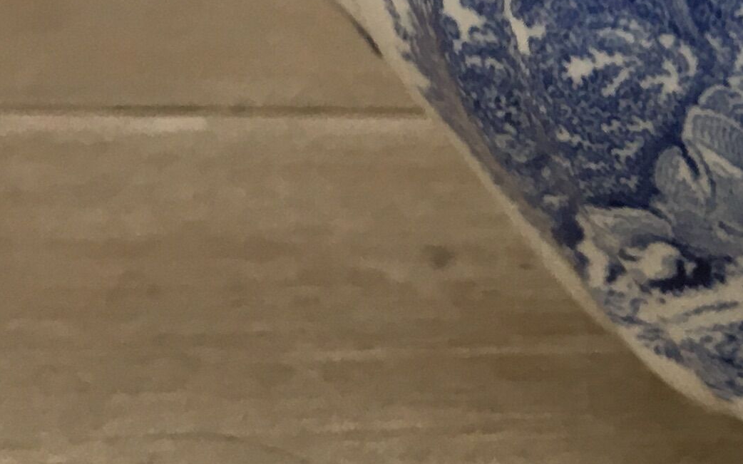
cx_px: 1071
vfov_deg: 10.8
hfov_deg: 16.2
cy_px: -70
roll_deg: -1.3
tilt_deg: -13.4
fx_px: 2409
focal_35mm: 119
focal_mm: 4.15
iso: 32
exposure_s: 1/33
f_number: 2.2
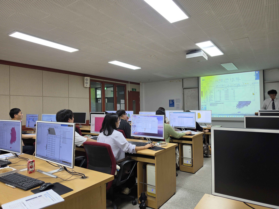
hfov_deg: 73.9
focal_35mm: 23
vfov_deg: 58.9
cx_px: 140
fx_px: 185
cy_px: 104
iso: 20
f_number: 1.4
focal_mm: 6.5
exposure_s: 1/60
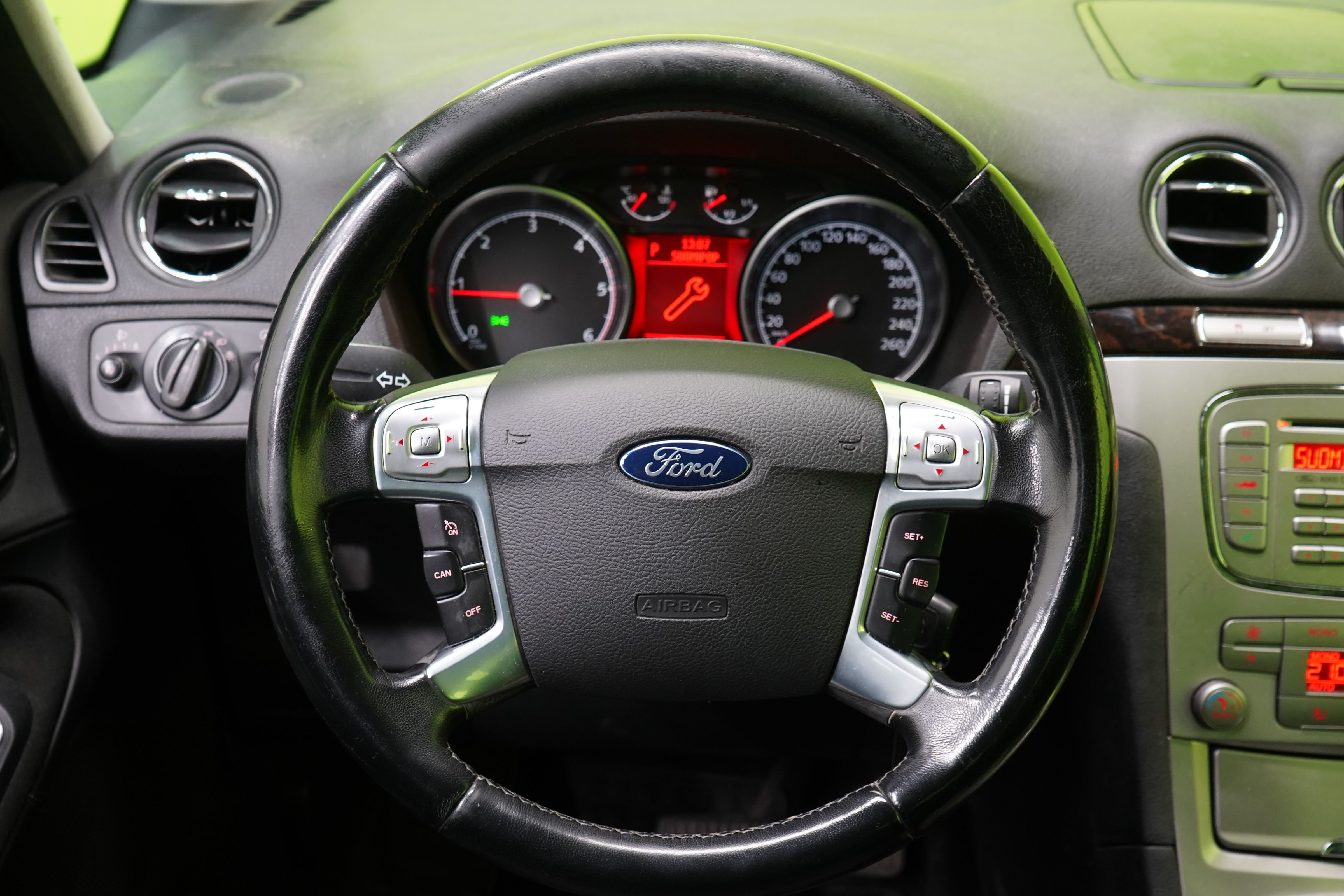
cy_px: 476
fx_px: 1493
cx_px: 682
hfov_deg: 48.5
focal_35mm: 40
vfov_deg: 33.4
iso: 1250
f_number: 5
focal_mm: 32
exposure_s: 1/20
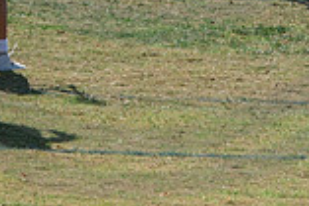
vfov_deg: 1.1
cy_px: -269
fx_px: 10825
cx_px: -88
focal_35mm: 1260
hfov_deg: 1.6
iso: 250
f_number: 5
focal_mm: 200
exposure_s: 1/1600
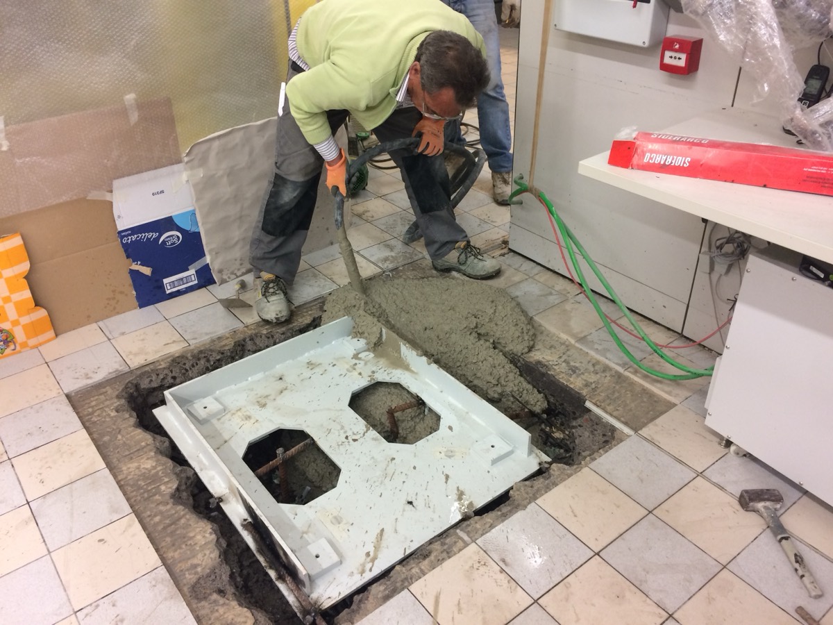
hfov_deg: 61.7
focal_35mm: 29
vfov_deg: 48.2
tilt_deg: -32.4
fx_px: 698
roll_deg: +1.9
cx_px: 416
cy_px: 312
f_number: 2.2
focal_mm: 4.15
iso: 64
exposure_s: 1/33
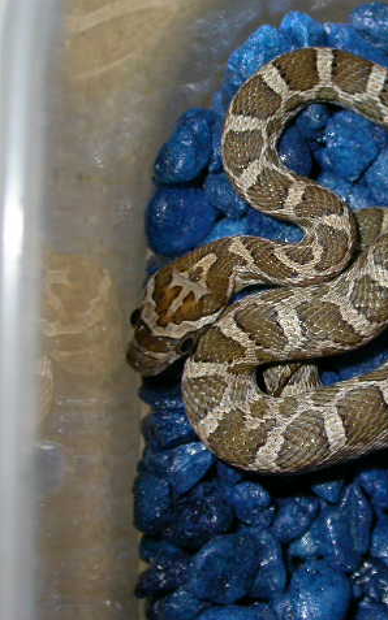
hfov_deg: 22.9
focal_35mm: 54
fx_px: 914
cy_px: 309
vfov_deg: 37.5
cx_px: 395
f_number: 3.3
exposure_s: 1/60.3
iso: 100
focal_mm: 15.1
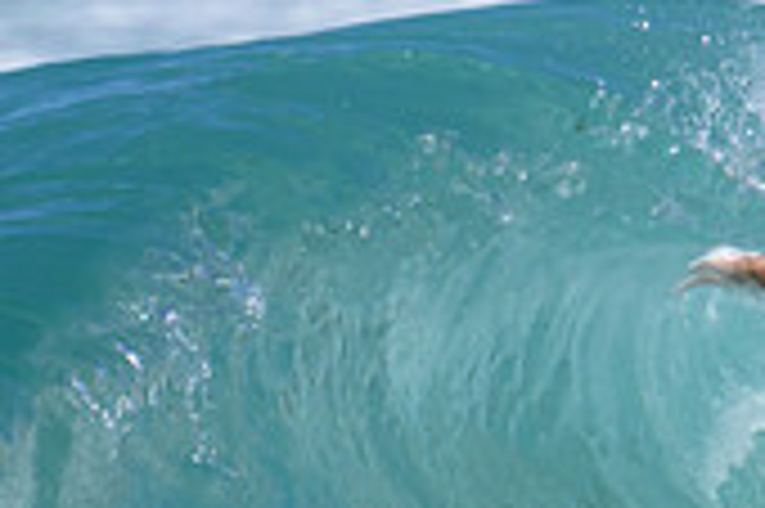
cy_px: 619
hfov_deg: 0.6
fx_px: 78887
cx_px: 1161
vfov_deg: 0.4
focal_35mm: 3716
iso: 720
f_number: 11
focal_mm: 800
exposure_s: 1/2000
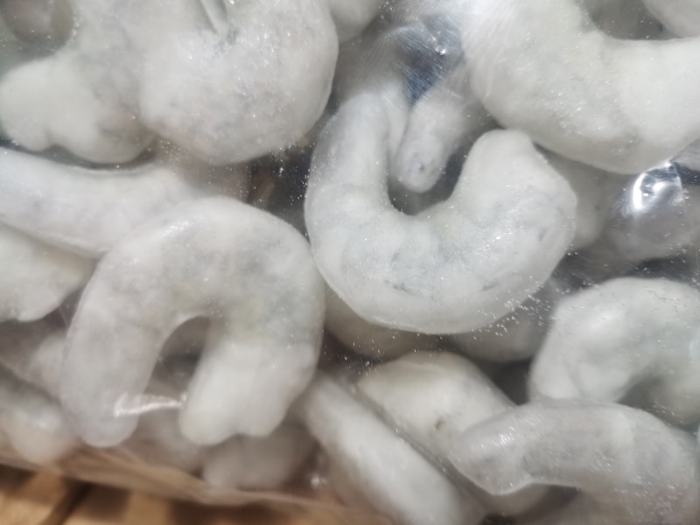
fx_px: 546
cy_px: 262
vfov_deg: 51.4
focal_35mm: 27
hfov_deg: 65.3
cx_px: 350
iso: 250
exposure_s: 1/33.3
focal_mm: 5.58
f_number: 1.8
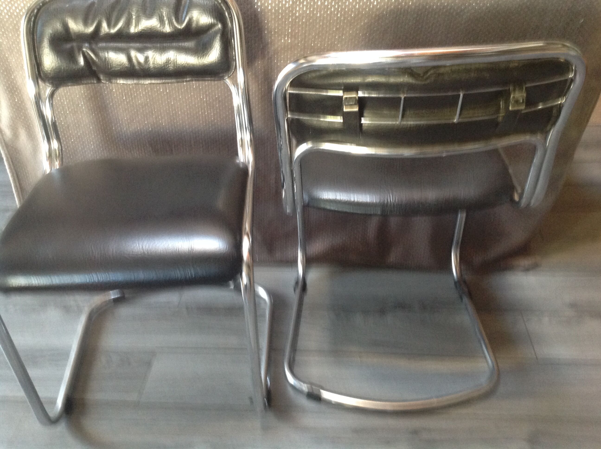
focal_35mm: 35
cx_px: 300
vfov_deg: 40.6
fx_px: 607
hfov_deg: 52.7
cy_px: 224
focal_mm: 4.28
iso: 320
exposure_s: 1/15
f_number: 2.4
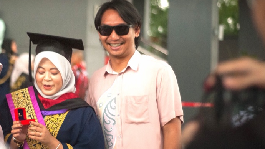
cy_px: 68
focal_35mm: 91
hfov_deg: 23.2
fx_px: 639
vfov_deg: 13.3
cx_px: 73
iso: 2800
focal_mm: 50
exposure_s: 1/1000
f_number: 1.8
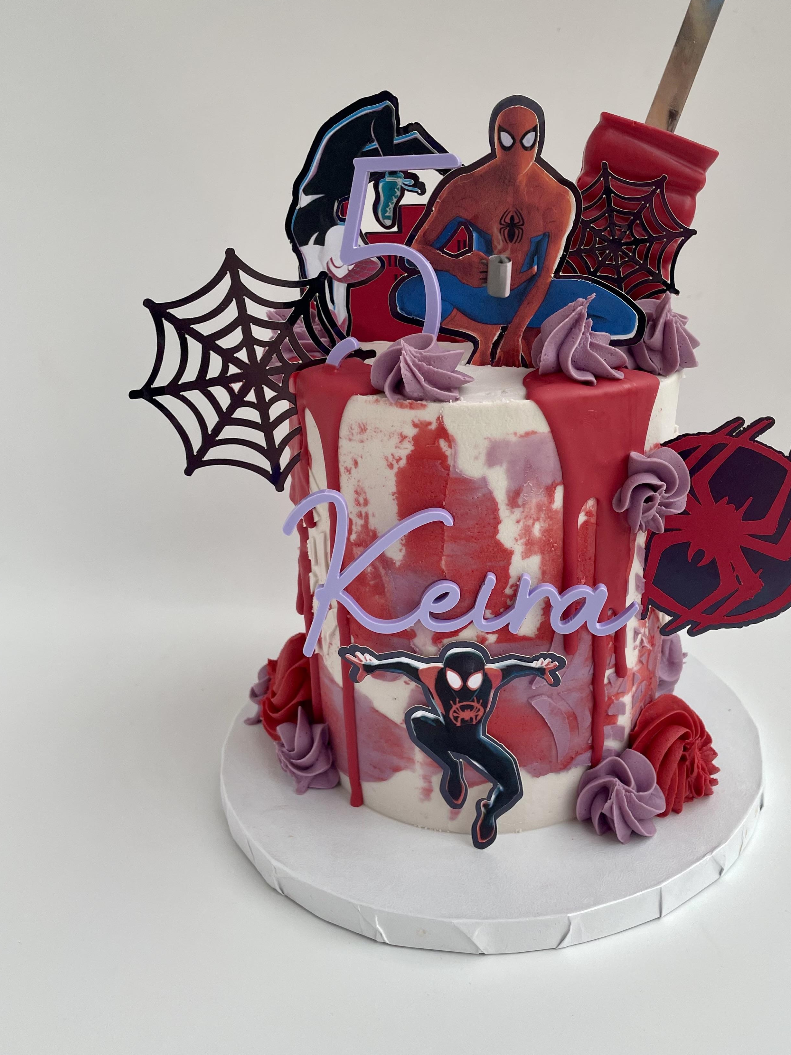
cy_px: 500
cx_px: 478
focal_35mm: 32
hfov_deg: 43.9
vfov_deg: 56.8
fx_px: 975
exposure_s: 1/100
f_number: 1.6
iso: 50
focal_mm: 4.2
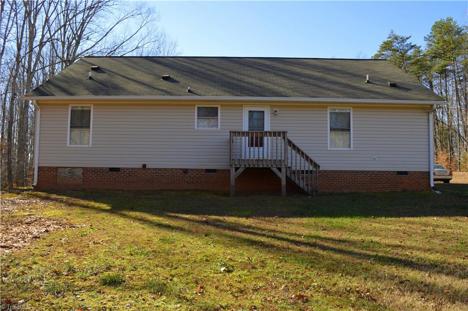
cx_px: 234
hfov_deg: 62.0
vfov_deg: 43.5
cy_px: 156
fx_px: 390
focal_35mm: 30
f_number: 5.6
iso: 100
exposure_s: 1/125
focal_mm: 20
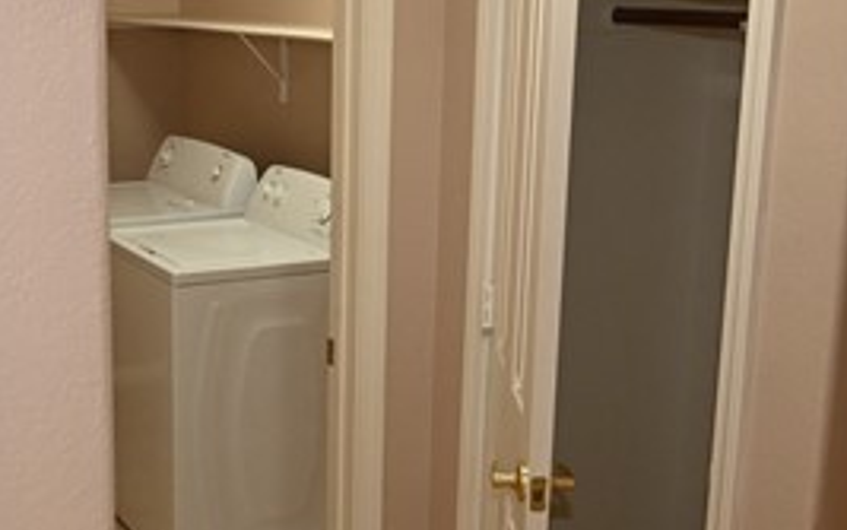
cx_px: 266
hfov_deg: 34.7
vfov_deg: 22.4
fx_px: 1339
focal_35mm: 58
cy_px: 282
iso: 1100
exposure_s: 1/60
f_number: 4.8
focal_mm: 14
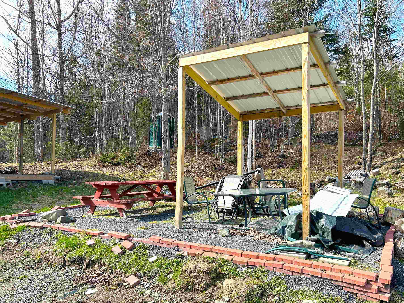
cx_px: 211
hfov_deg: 63.4
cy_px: 163
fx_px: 327
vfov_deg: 49.7
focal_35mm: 28
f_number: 1.5
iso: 50
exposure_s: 1/1311
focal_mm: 5.7
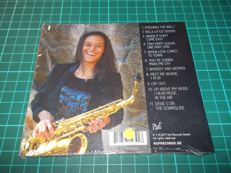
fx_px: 194
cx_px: 116
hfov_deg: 61.7
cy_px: 86
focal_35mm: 29
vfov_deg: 48.2
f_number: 3.3
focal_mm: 4.1
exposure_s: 1/30
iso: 200
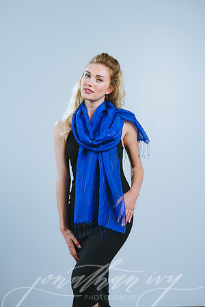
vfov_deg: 23.9
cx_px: 102
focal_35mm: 85
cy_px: 154
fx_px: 726
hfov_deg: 16.1
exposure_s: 1/200
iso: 100
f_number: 4
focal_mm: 85
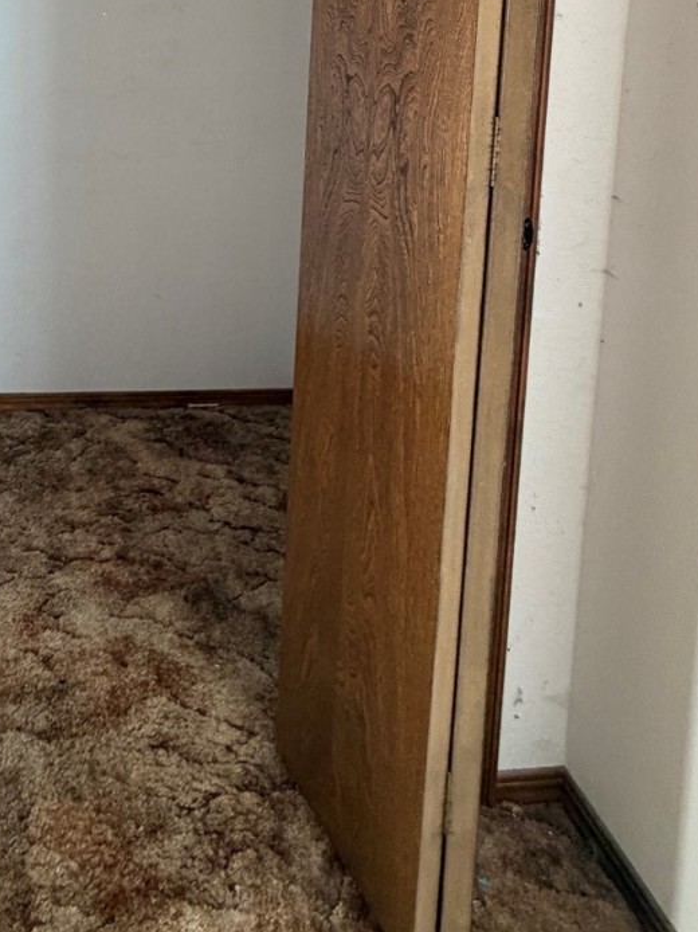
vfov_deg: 49.3
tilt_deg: -4.1
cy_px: 31
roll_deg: -1.0
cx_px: 74
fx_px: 834
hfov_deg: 41.9
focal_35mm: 31
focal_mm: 2.22
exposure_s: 1/64
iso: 320
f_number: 2.2
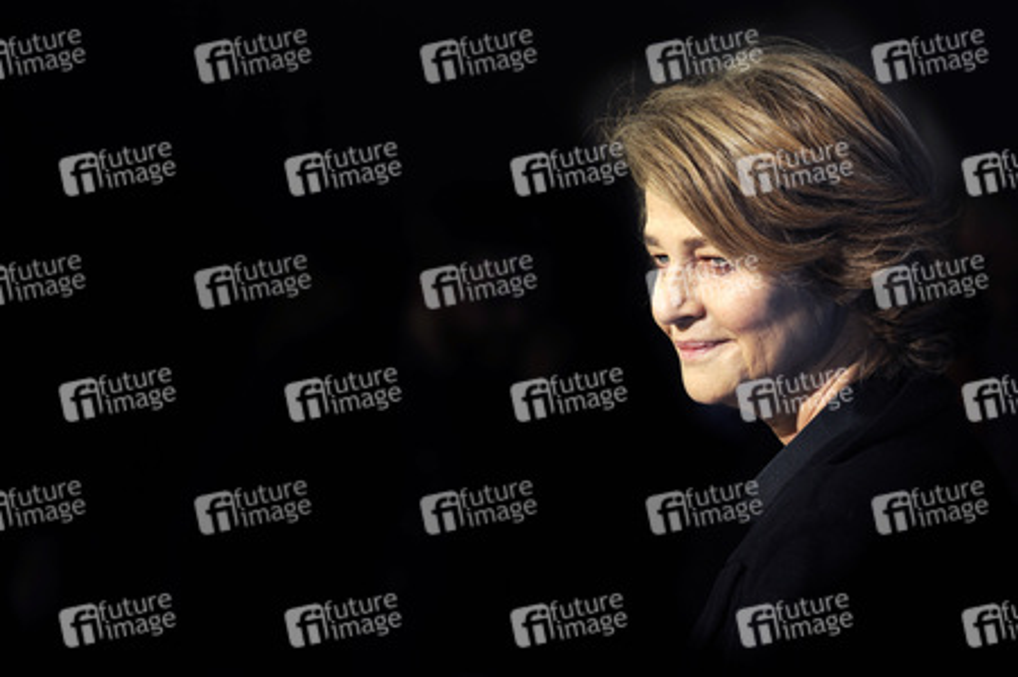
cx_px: 509
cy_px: 338
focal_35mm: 200
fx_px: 5651
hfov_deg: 10.3
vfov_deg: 6.9
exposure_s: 1/200
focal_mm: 200
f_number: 5.6
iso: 200
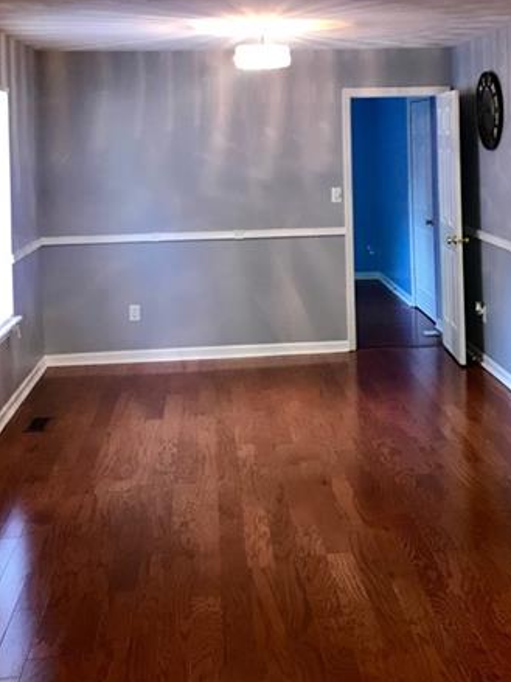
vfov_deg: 37.7
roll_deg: +0.9
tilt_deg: -0.6
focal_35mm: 49
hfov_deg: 29.5
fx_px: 965
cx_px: 320
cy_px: 152
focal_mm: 3.99
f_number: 1.8
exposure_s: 1/15
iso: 64
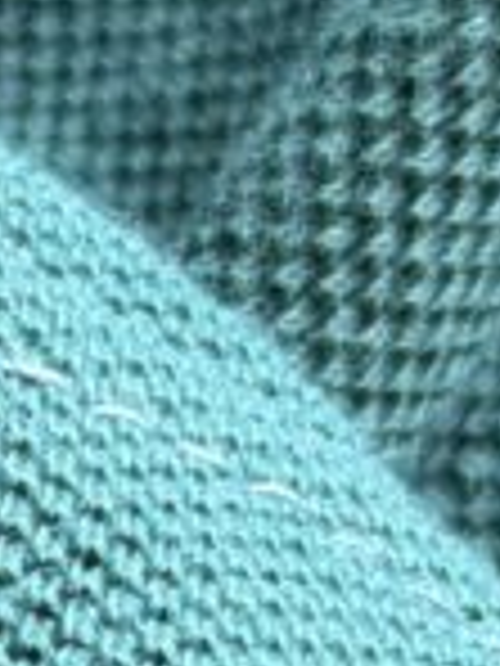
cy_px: 1215
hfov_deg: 4.3
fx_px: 6394
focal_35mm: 332
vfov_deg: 5.9
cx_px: -977
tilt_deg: -84.4
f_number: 1.78
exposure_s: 1/83
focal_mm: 6.76
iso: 100
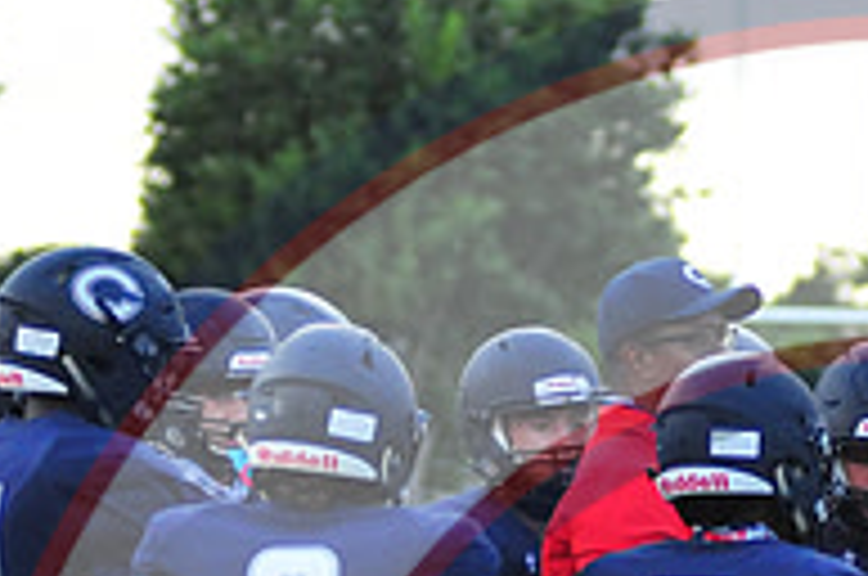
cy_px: 821
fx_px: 8666
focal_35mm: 360
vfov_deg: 3.8
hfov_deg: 5.7
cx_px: 895
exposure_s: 1/3200
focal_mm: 80
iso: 1600
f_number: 2.8
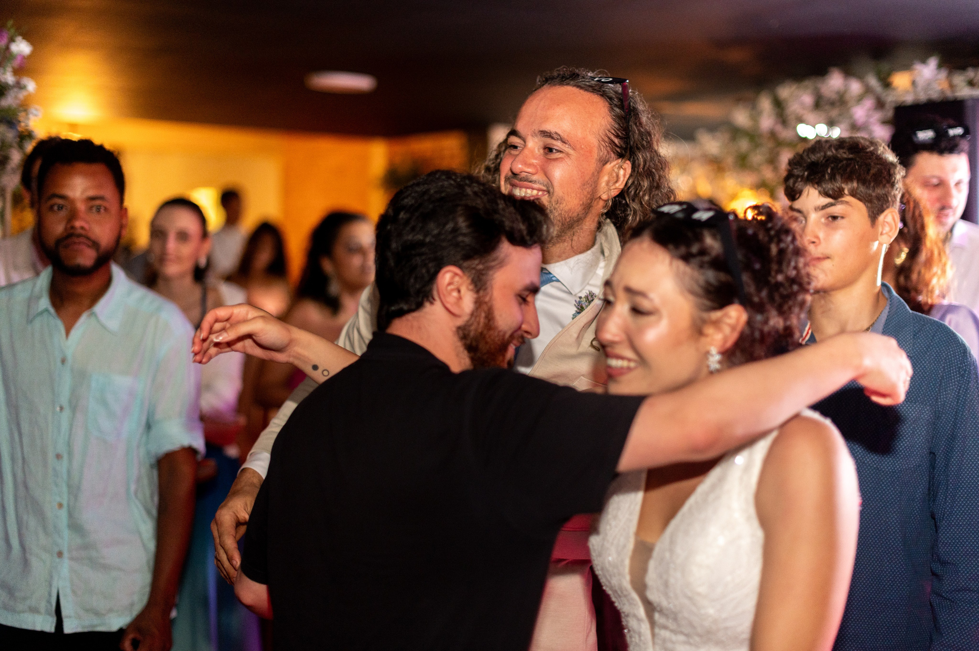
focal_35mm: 50
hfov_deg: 39.6
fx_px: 1359
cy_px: 326
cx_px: 490
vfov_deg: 27.0
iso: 1250
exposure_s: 1/200
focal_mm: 50
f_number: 1.6
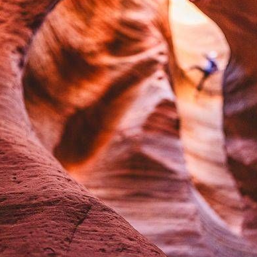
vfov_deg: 36.8
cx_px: 131
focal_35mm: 46
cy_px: 132
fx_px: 386
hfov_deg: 36.8
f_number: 1.8
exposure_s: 1/320
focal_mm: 35
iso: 1600
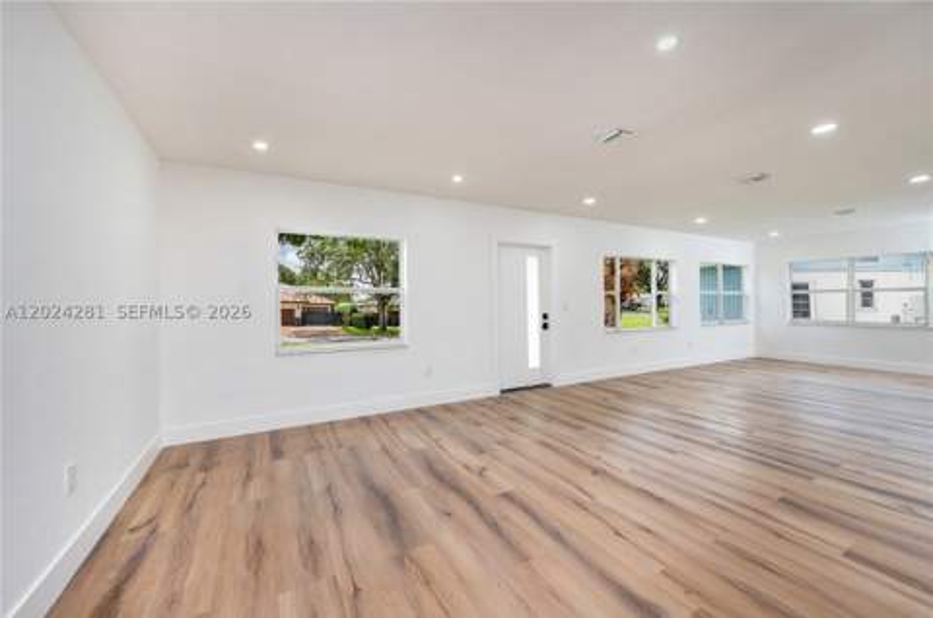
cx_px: 466
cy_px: 309
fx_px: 362
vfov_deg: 81.0
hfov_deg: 104.4
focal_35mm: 14
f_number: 8
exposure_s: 1/160
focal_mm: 14
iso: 320
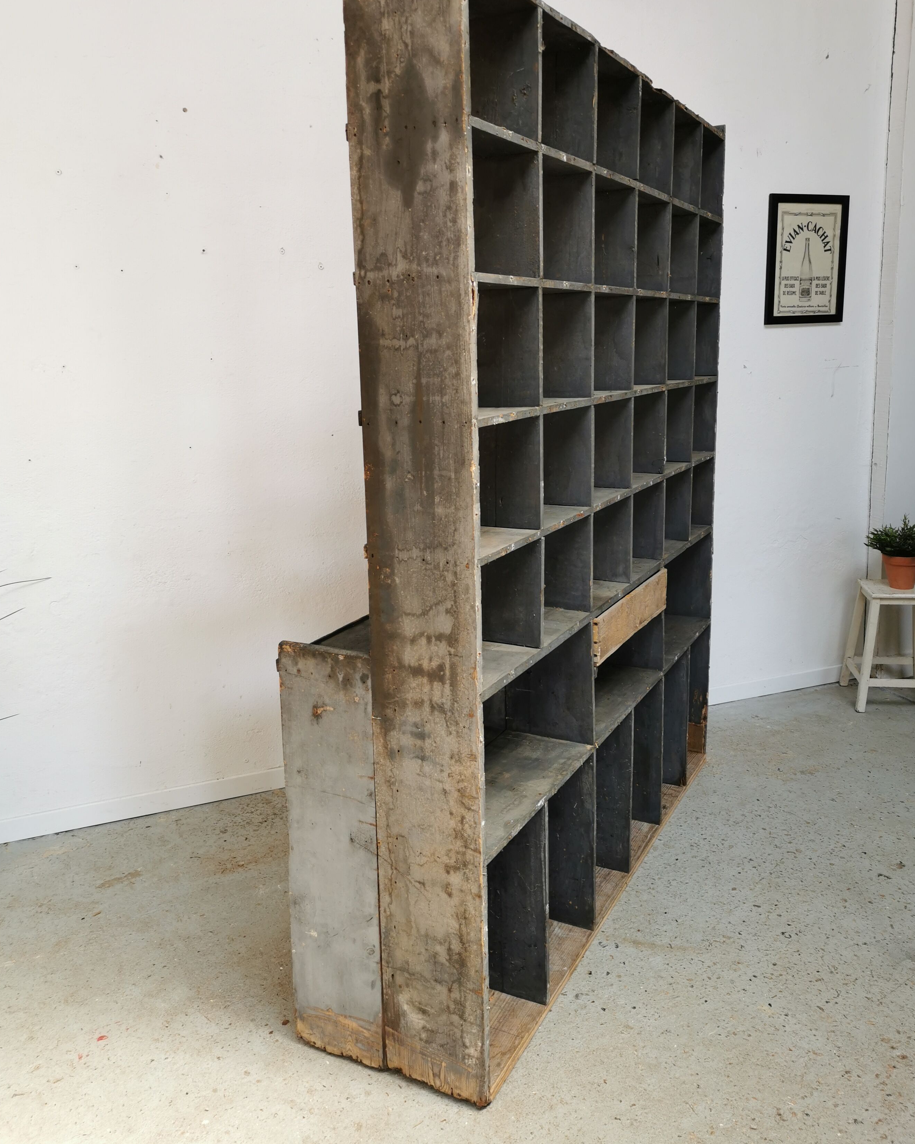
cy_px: 521
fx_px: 982
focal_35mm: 29
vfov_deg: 60.3
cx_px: 467
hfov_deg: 50.0
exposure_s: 1/100
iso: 50
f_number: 1.8
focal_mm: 5.58
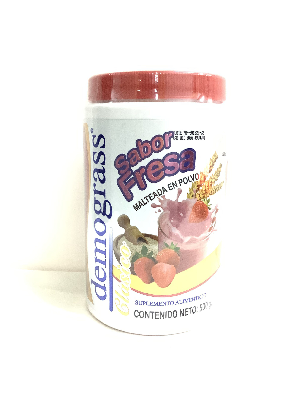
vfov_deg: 58.4
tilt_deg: -7.0
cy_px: 202
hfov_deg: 45.4
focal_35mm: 31
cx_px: 152
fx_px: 363
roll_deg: -0.4
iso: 320
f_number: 2.4
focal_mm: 3.3
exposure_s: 1/60
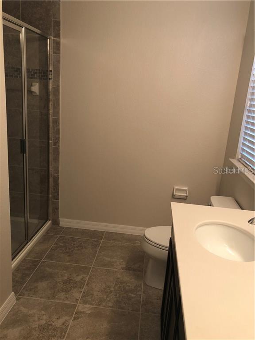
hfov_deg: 49.7
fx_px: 275
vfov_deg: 63.4
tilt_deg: -16.5
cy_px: 170
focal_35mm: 28
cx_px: 128
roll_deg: -4.3
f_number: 1.8
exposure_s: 1/24
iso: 40
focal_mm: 3.99
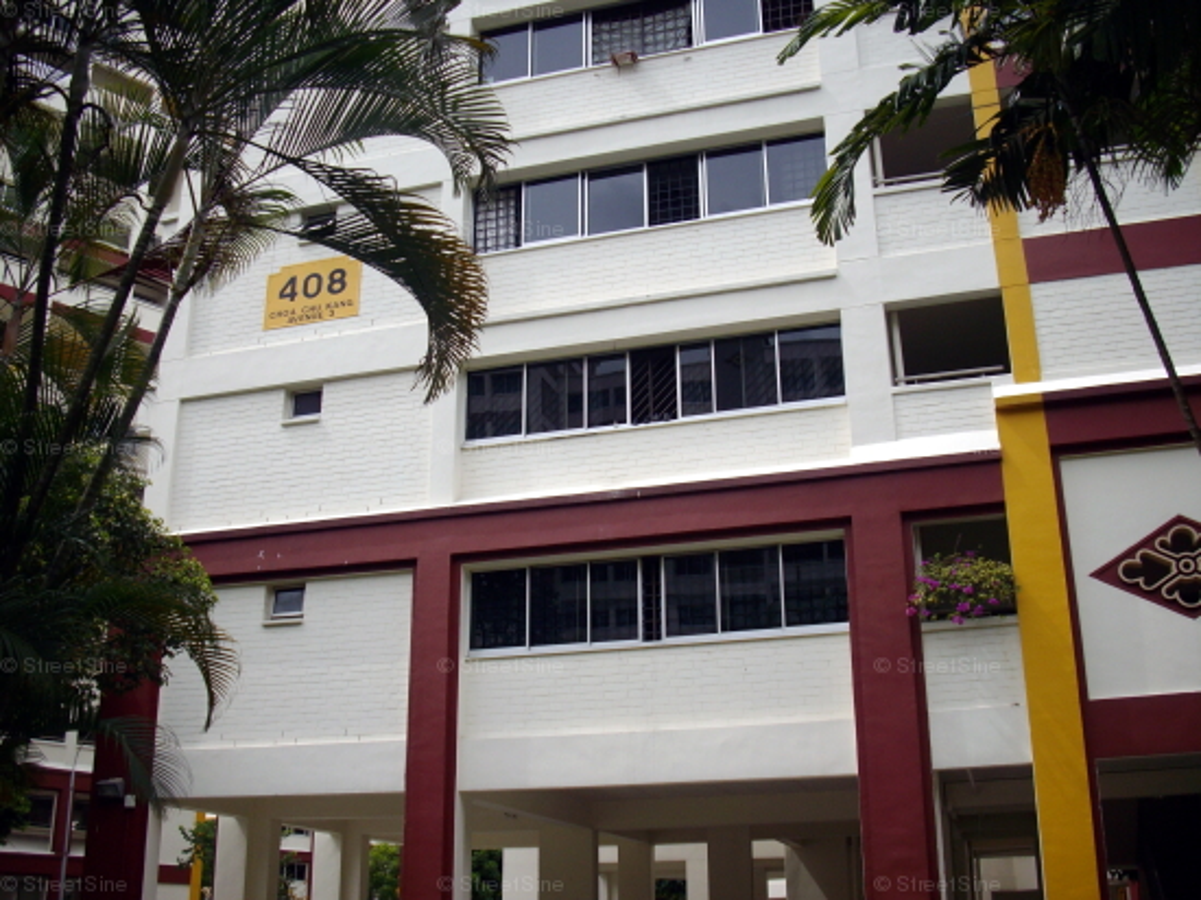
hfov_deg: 50.2
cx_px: 600
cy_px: 450
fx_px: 1283
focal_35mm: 37
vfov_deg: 38.6
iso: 80
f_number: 5.6
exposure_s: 1/200
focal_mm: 6.2
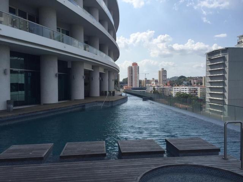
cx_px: 122
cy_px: 91
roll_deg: -1.1
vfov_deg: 48.2
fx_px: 204
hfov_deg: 61.7
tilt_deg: -2.6
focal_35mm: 29
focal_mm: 4.15
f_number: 2.2
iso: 32
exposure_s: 1/3049
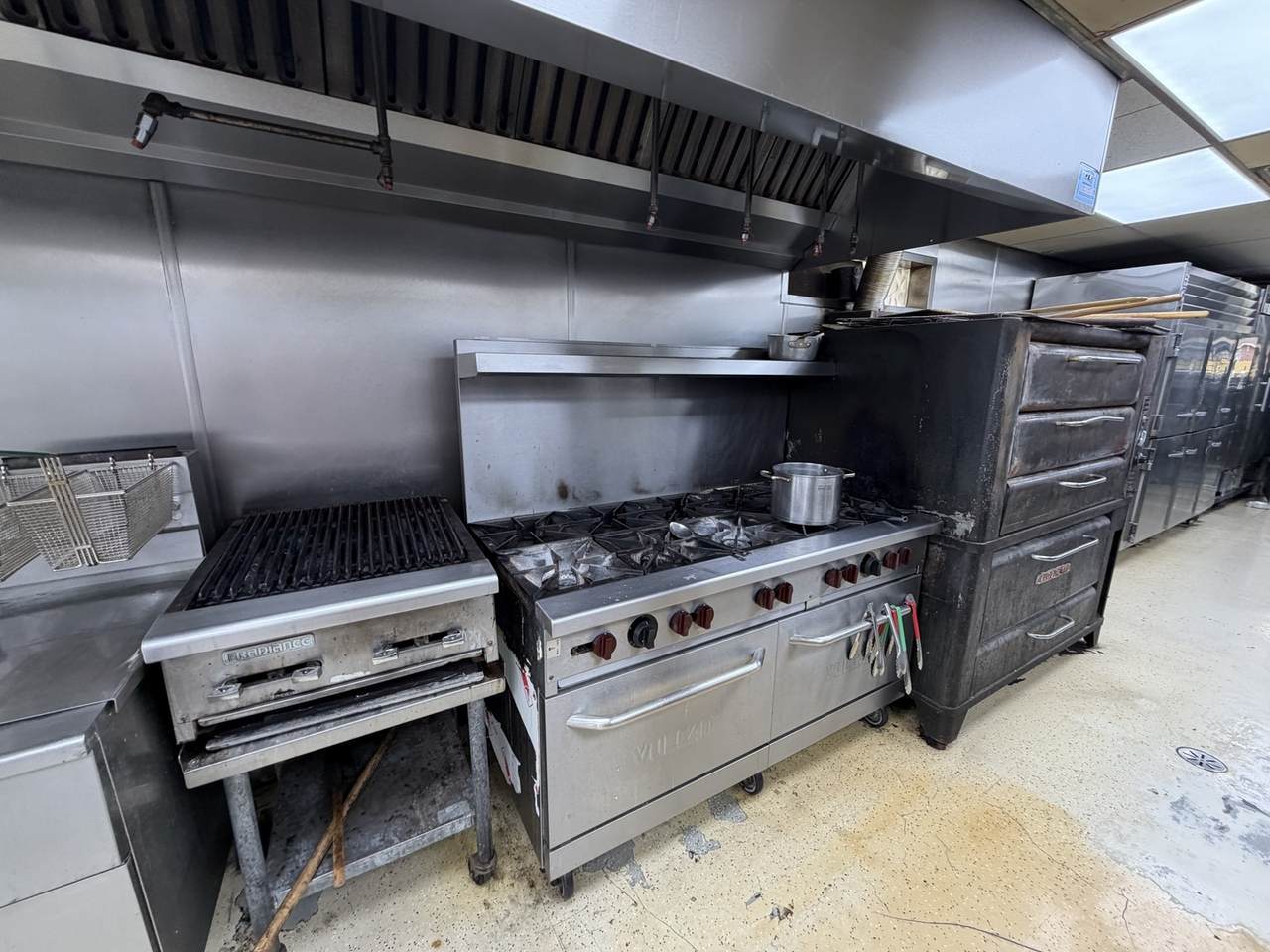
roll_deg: +0.4
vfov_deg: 85.7
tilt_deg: -14.0
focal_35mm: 14
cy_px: 476
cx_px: 635
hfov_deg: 102.1
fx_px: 514
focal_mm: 2.22
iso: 200
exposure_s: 1/120
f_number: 2.2
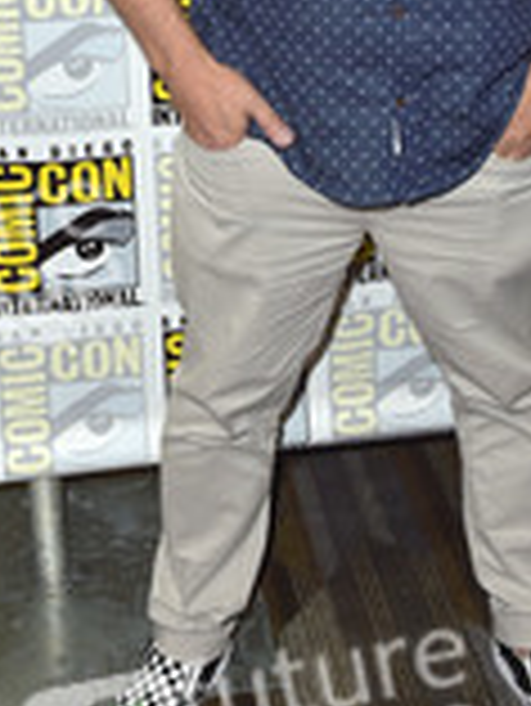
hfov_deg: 20.6
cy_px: 63
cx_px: 385
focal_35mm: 71
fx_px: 1450
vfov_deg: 26.4
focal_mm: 29
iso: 200
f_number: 6.3
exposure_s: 1/250
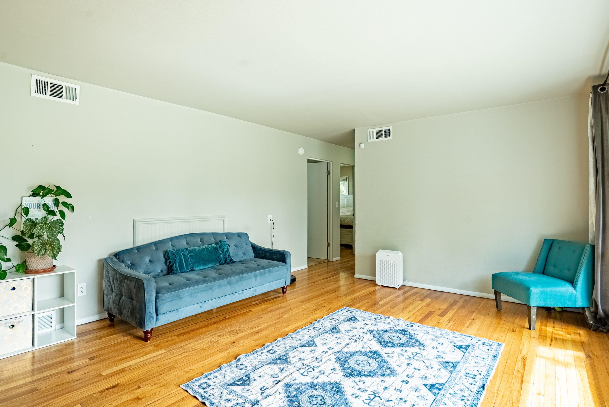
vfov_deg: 67.4
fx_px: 305
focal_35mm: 18
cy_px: 210
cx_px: 269
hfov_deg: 89.6
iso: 400
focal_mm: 16
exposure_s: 1/1000
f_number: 8
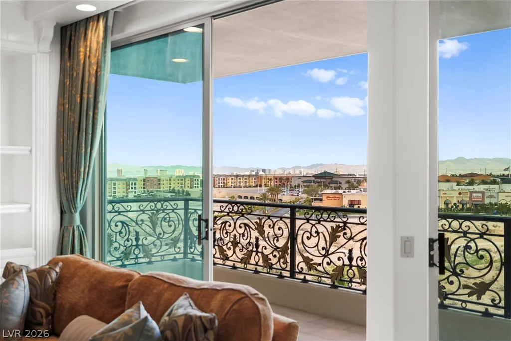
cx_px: 256
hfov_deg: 46.4
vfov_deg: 31.9
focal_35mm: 42
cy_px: 170
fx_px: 596
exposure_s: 1/4000
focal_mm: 28
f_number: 2.8
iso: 400
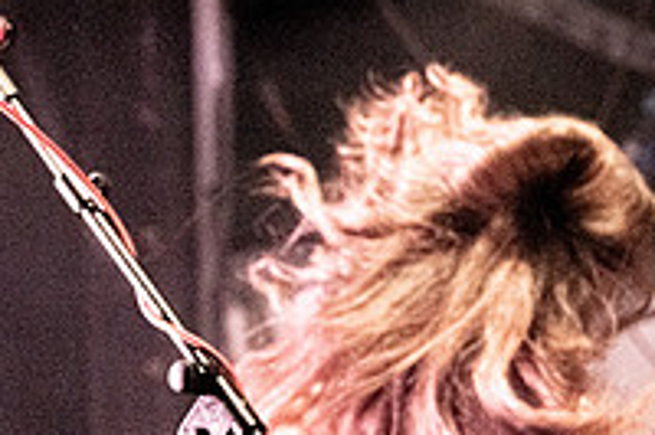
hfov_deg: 9.9
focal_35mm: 203
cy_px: 208
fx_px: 3690
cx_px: 868
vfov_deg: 6.8
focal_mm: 70
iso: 6400
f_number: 5
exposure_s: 1/800
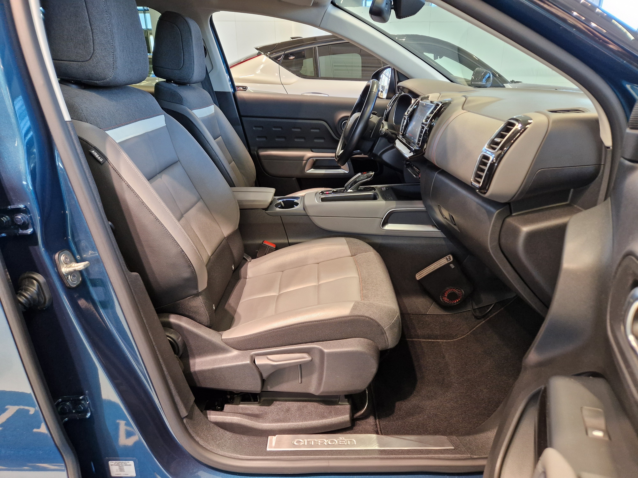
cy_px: 239
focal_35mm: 23
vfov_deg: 58.9
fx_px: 424
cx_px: 319
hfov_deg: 73.9
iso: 200
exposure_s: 1/100
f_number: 1.8
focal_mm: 5.4
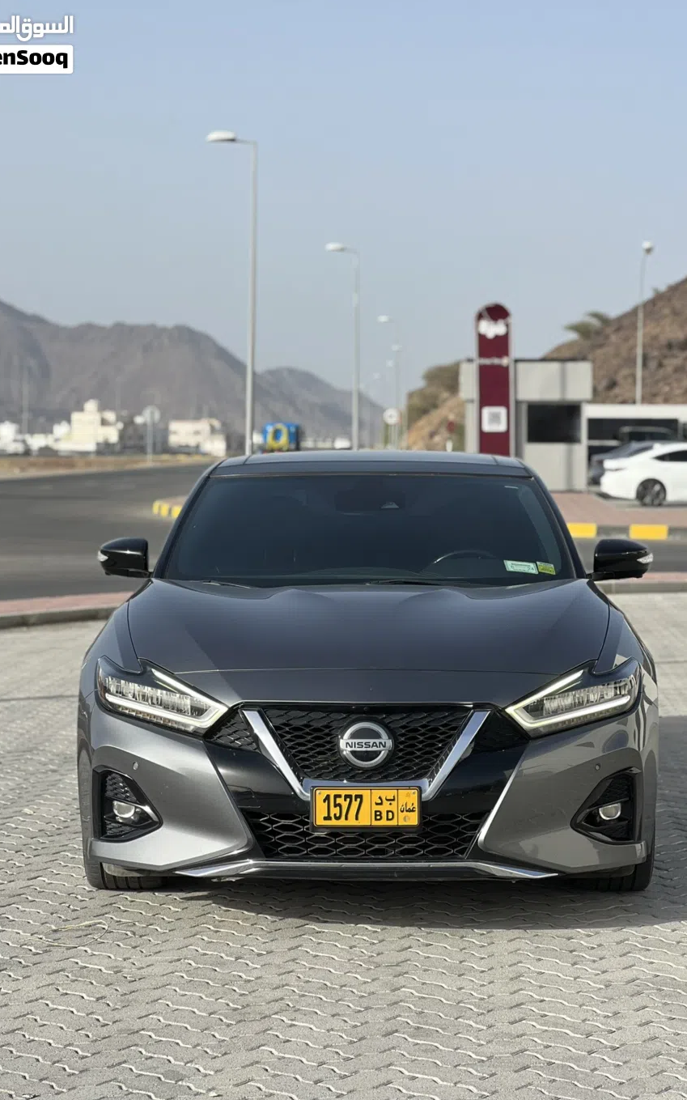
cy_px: 548
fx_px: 2457
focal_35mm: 82
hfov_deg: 15.9
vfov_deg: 25.2
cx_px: 350
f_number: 2.8
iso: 25
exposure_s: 1/218
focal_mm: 9
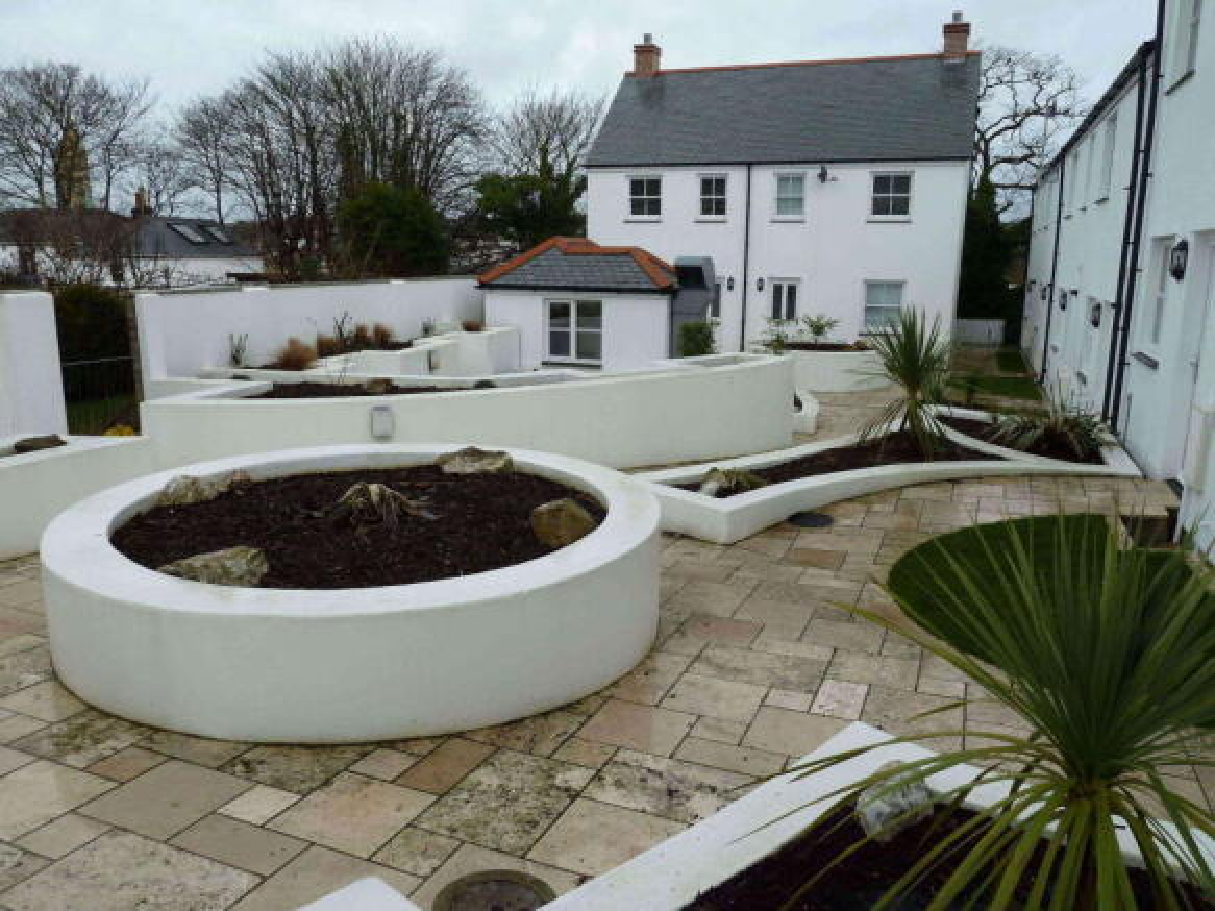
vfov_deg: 54.9
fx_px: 877
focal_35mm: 25
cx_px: 608
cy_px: 456
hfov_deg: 69.4
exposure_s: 1/250
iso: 80
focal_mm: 4.1
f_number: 4
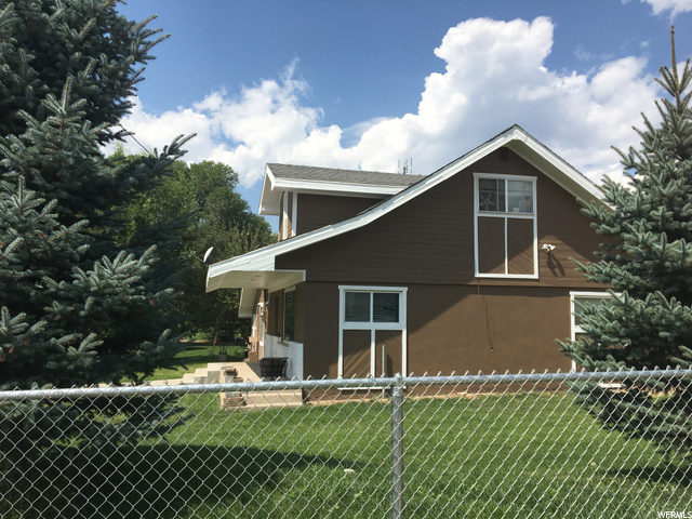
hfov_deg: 61.7
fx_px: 580
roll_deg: -0.8
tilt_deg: +5.9
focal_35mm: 29
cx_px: 346
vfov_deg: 48.2
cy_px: 260
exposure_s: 1/1972
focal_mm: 4.15
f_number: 2.2
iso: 25
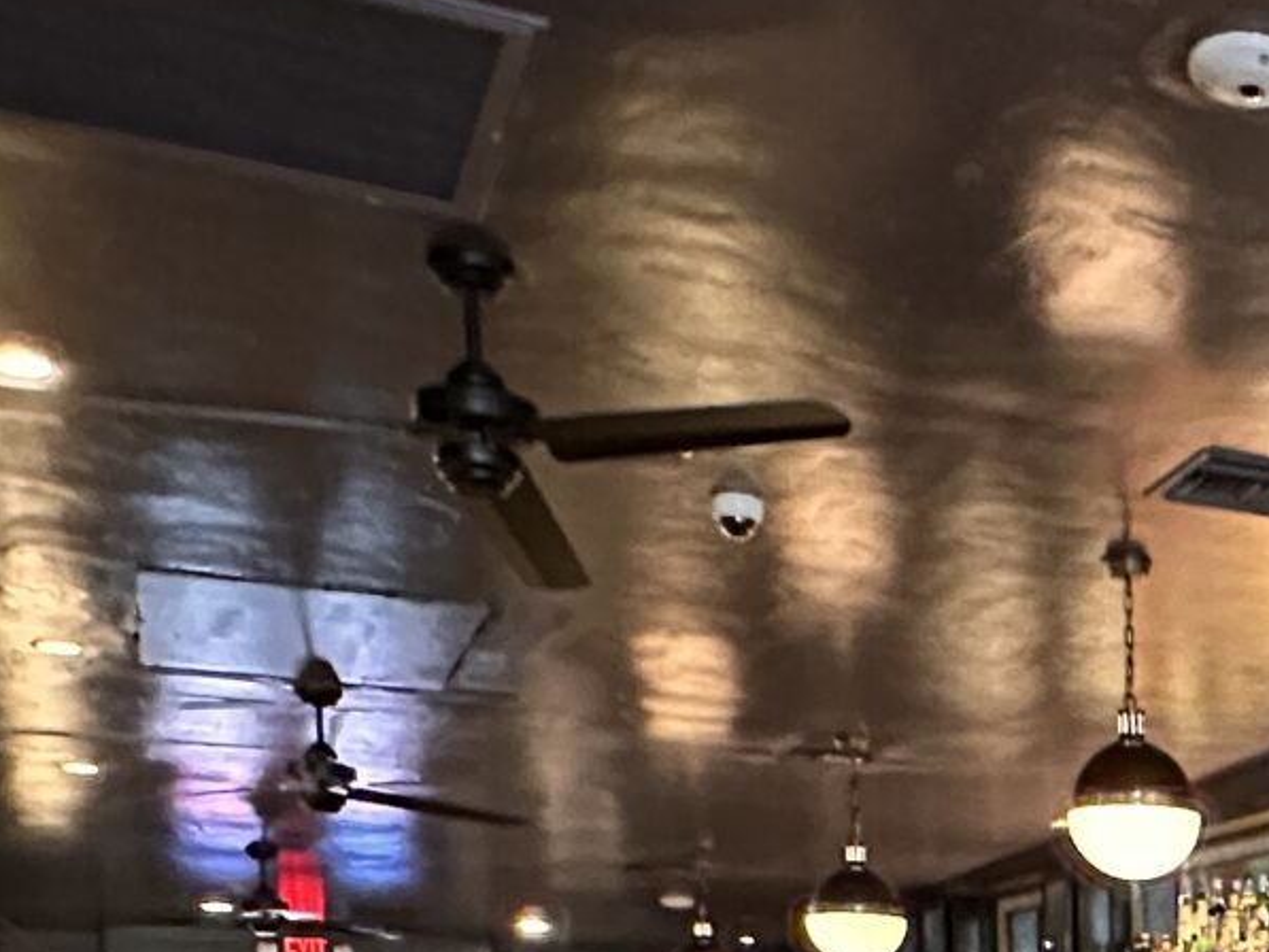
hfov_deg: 27.2
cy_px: 1269
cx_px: 1630
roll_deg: +0.1
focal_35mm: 60
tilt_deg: -4.6
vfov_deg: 21.8
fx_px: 2200
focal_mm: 2.22
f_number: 2.2
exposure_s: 1/40
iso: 1250
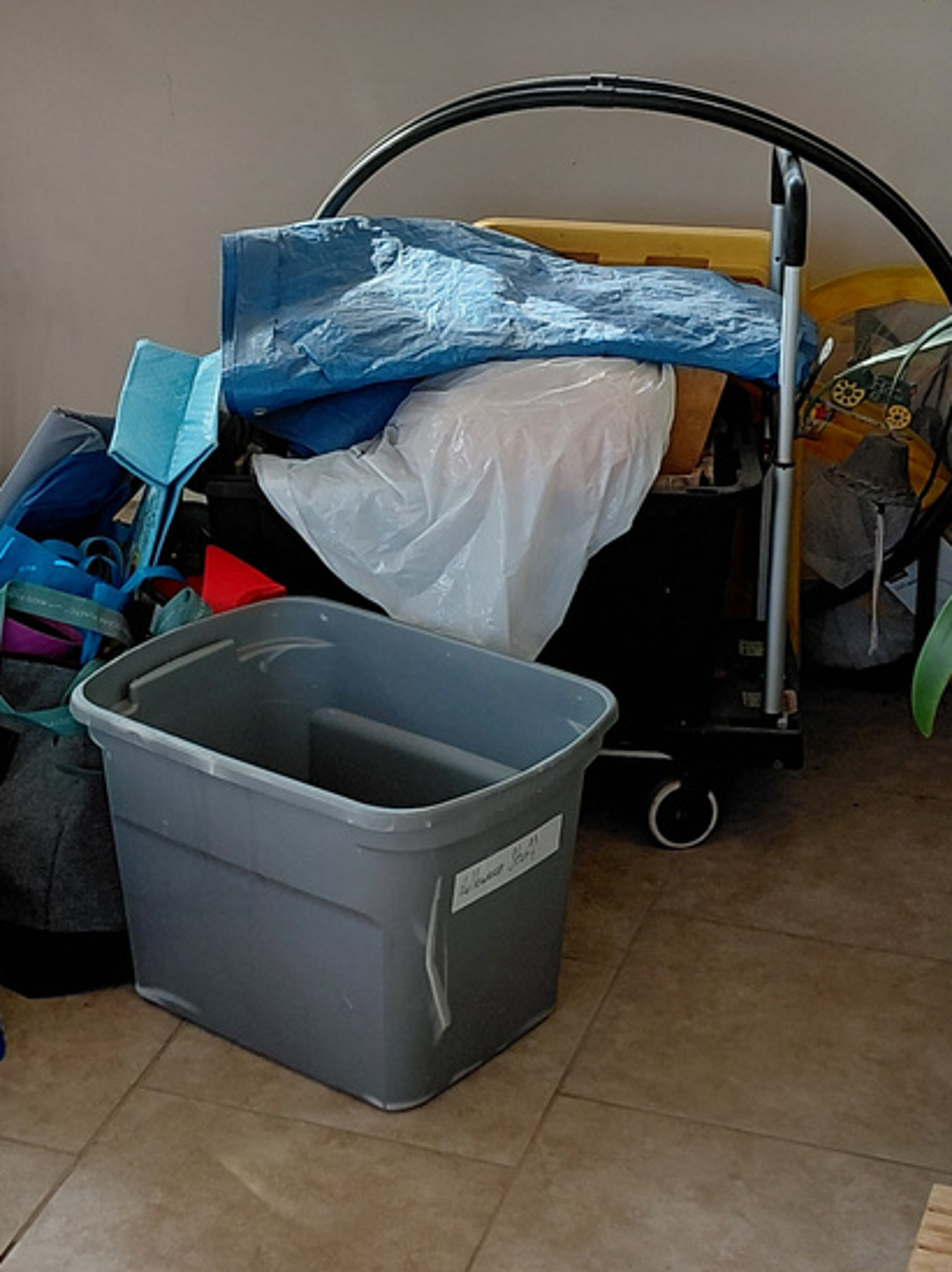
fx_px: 2570
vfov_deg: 27.5
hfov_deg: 20.8
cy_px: 375
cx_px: 246
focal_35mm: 70
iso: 50
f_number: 1.8
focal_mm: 4.69
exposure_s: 1/175
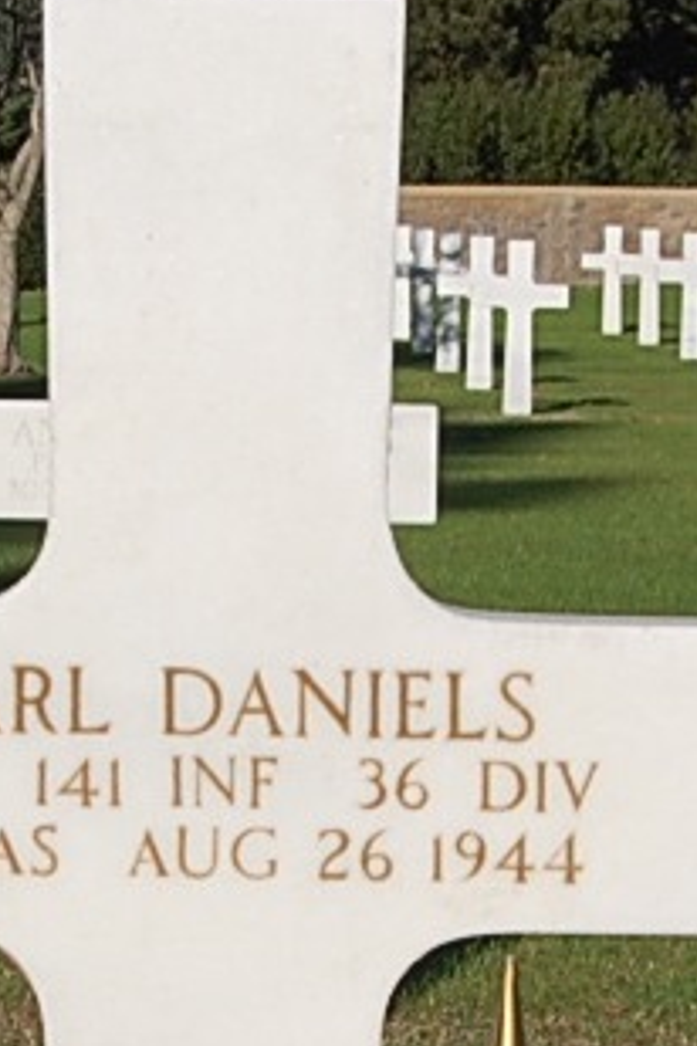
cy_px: 1070
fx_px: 2555
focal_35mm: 88
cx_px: 255
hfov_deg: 15.5
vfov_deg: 22.2
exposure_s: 1/400
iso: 200
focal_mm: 22
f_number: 10
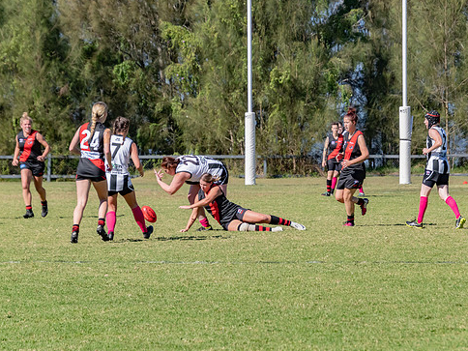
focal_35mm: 239
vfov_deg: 6.2
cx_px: 232
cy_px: 181
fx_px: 3231
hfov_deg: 8.3
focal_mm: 135
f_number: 6.3
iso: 800
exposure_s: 1/3200
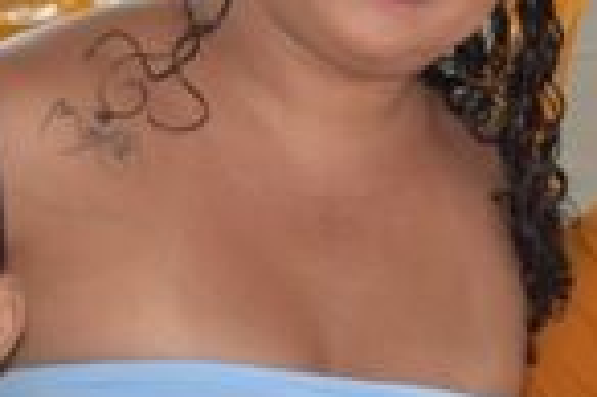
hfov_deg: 10.8
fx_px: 3156
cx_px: 429
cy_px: 391
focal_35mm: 191
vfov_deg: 7.2
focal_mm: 25
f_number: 5.6
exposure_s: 1/125
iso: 140
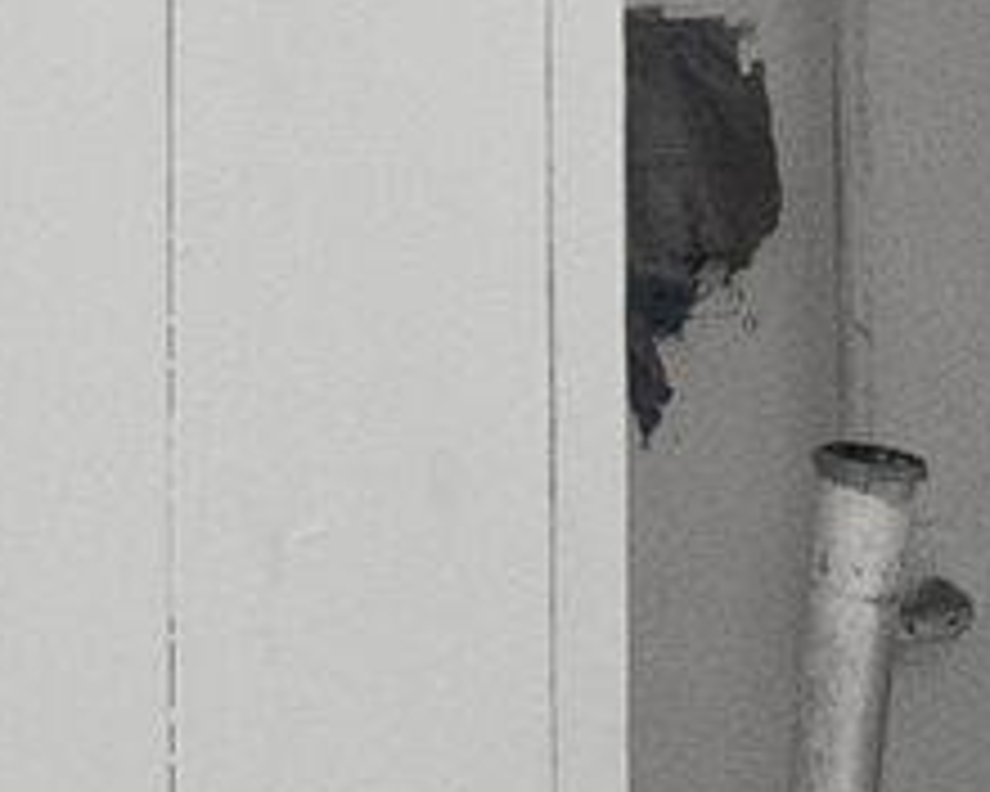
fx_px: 4600
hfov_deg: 12.2
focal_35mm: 157
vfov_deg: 9.3
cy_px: -722
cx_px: 184
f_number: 5.6
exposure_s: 1/30
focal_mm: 12
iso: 800
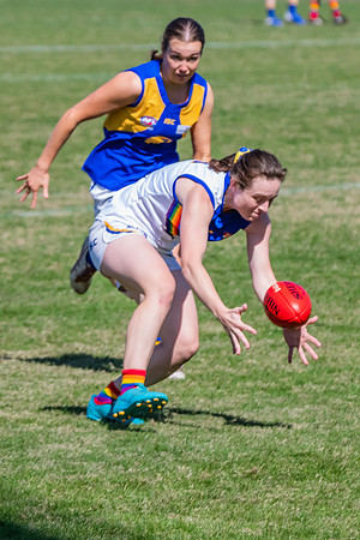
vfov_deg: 4.0
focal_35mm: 520
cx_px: 192
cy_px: 274
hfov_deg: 2.6
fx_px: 7796
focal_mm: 260
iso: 800
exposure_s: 1/1600
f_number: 9
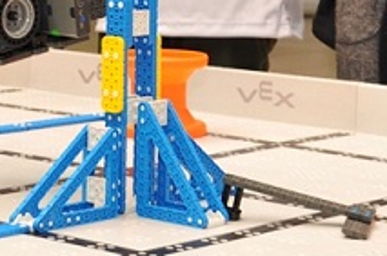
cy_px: -179
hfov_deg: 12.2
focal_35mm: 169
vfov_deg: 7.9
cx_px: 98
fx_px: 1813
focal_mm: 30
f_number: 5.6
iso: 640
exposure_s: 1/125
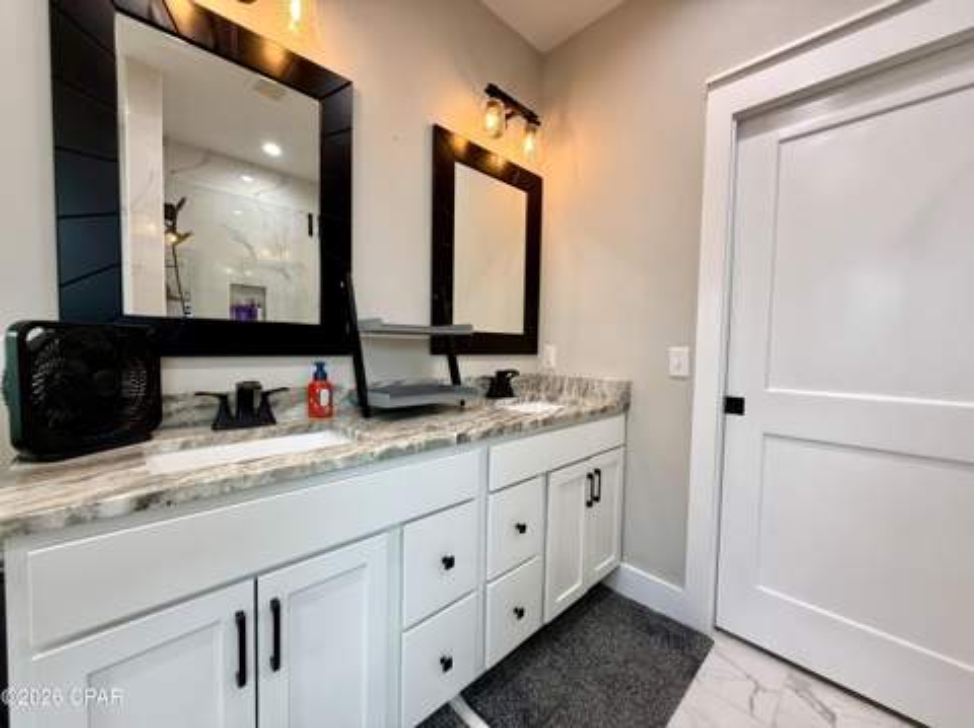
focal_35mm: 14
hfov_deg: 102.1
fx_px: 394
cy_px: 364
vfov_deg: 85.6
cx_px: 487
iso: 200
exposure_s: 1/120
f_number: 2.2
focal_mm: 2.22
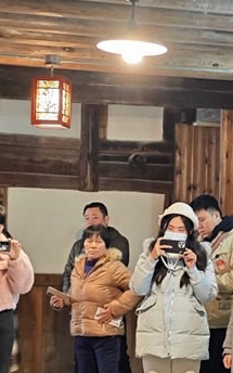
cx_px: 167
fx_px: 975
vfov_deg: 21.4
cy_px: 298
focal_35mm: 96
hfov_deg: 13.6
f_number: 1.42
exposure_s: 1/34.3
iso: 250
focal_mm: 6.68
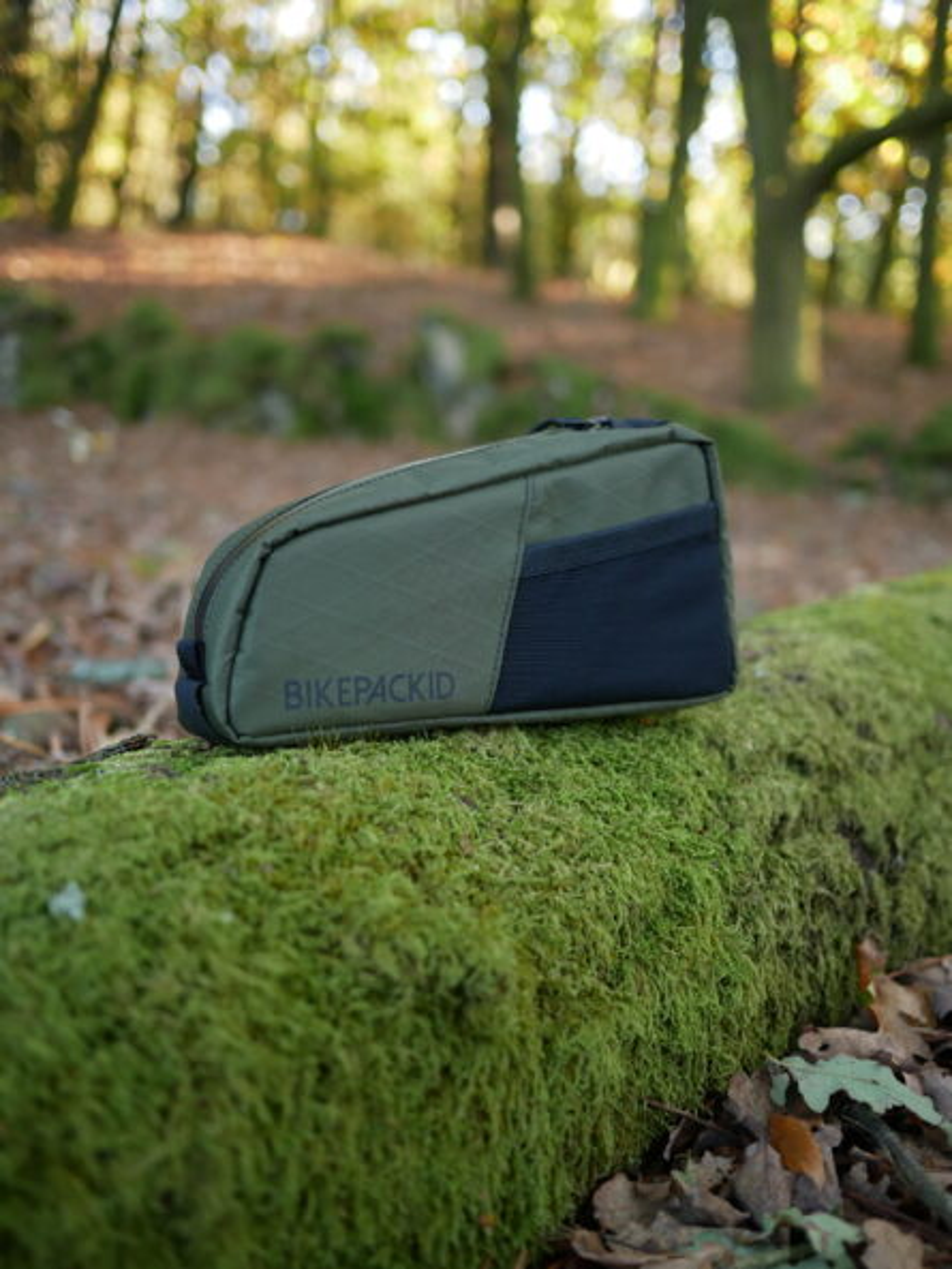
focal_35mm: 40
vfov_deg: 46.8
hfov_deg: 36.0
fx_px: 1466
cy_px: 634
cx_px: 476
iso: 400
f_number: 1.7
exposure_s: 1/160
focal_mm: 20
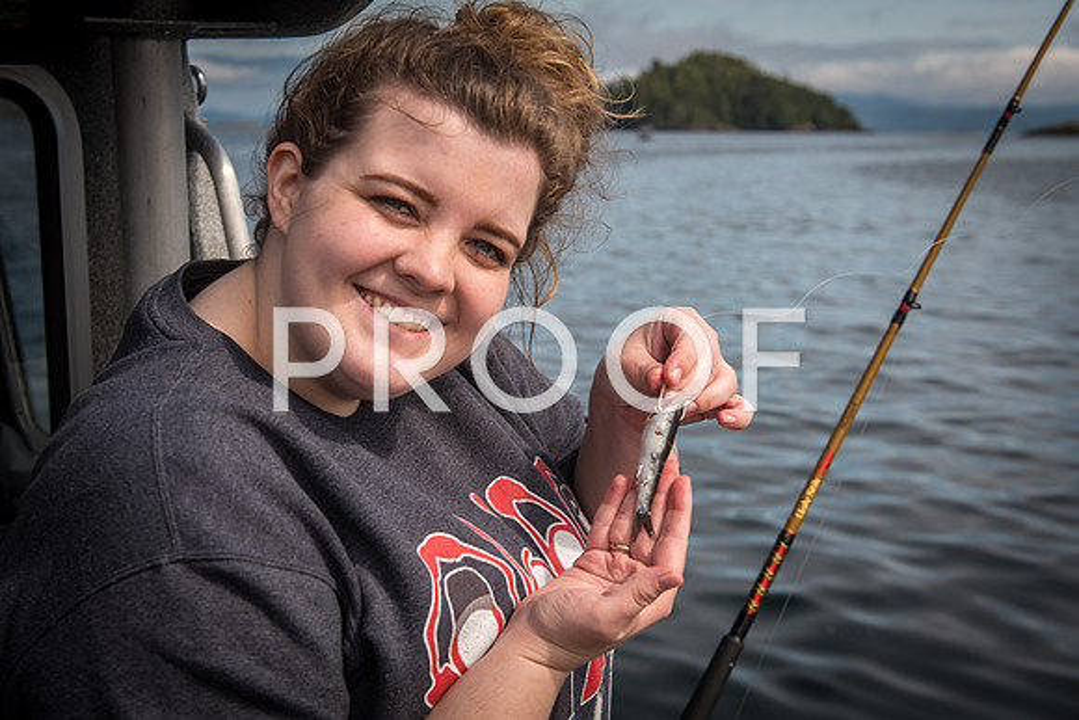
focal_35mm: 48
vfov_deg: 27.8
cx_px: 492
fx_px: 1452
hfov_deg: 40.7
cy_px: 355
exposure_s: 1/1250
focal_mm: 42
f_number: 4
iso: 100
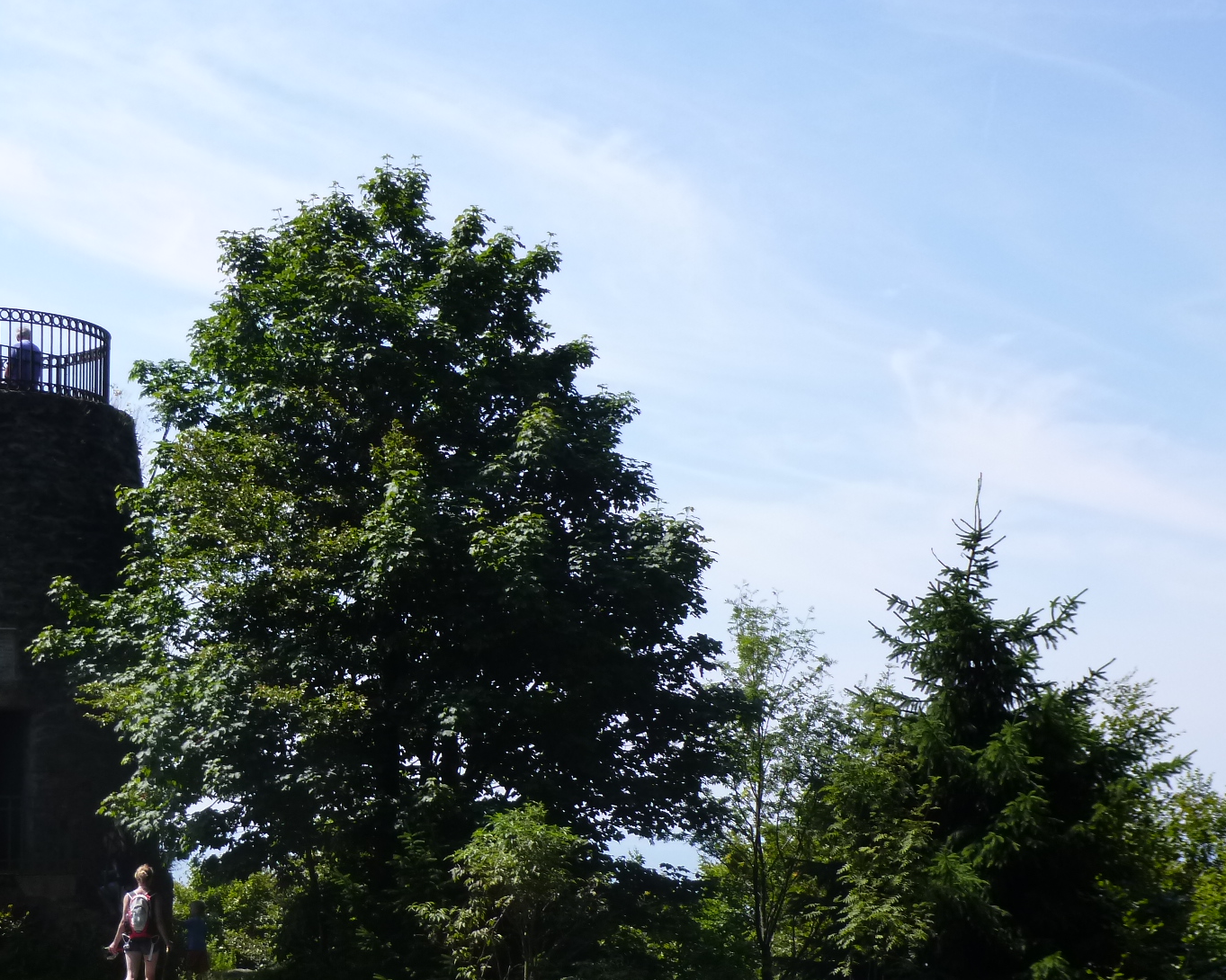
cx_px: 323
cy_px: 654
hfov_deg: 28.3
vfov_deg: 23.0
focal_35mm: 66
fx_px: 2394
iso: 160
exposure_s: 1/640
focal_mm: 8
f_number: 3.9
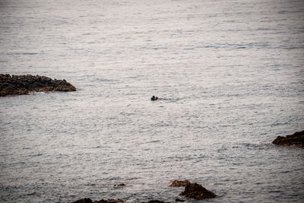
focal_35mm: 230
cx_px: 152
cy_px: 102
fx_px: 1943
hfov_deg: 8.9
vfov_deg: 6.0
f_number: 7.1
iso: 100
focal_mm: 230
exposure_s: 1/400
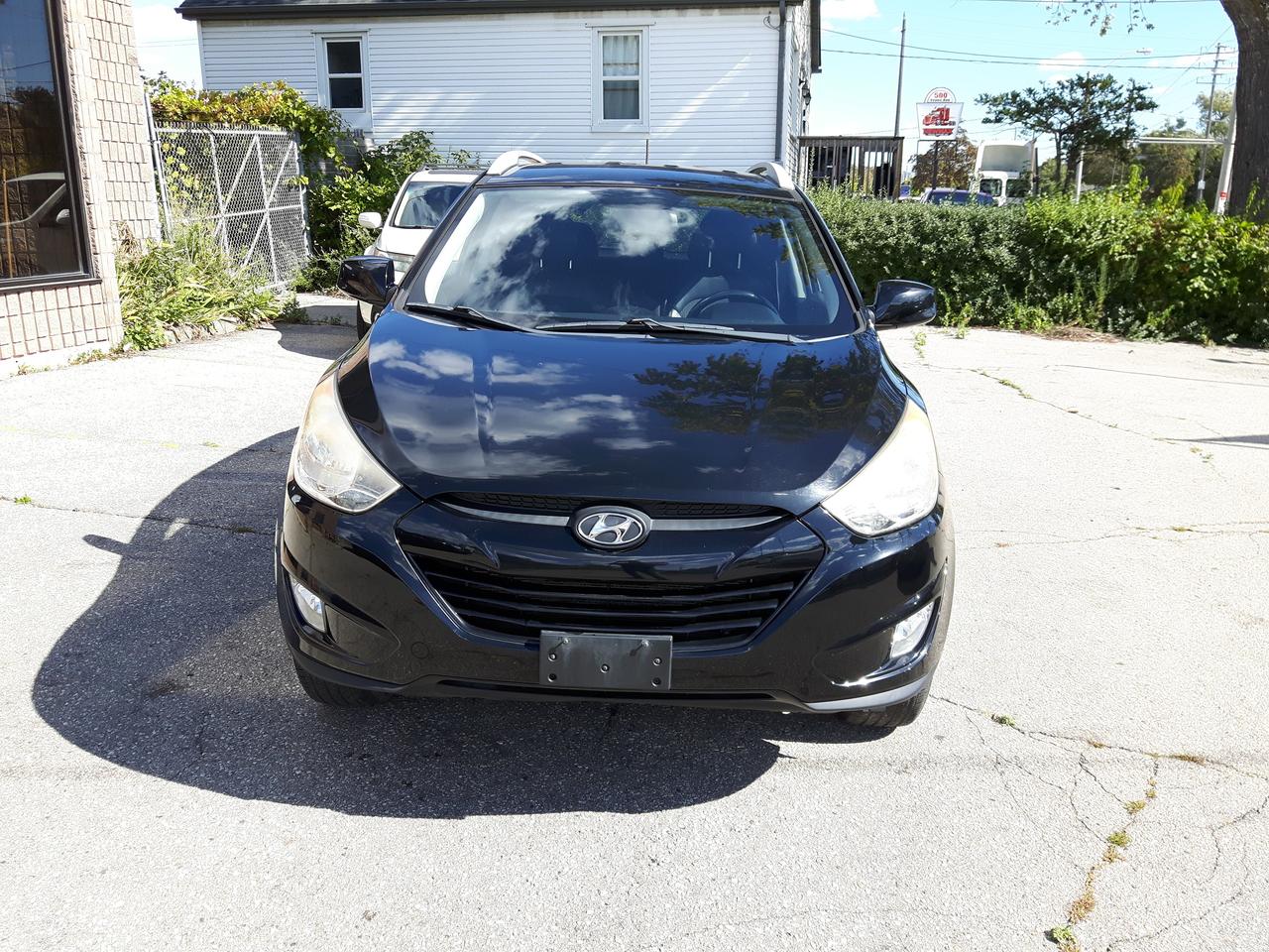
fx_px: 1136
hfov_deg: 58.4
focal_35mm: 31
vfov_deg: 45.4
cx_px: 634
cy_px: 476
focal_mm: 3.7
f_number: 1.9
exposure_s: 1/473
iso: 40
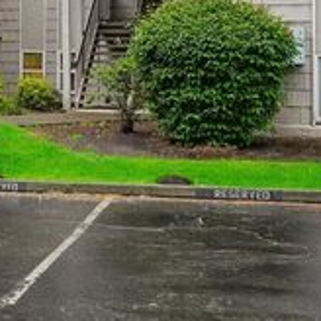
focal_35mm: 93
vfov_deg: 18.1
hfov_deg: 16.3
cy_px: -24
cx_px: -217
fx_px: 976
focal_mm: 28
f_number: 8
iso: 400
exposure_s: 1/60
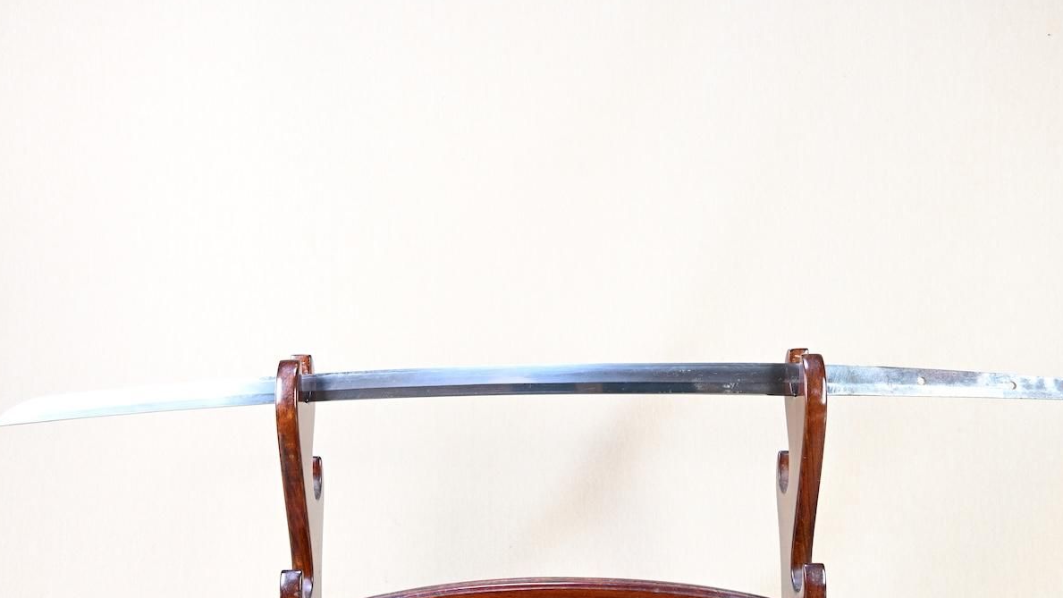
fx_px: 1043
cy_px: 364
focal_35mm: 37
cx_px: 542
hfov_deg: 54.0
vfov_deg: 31.9
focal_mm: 20
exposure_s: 1/3
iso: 100
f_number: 3.5
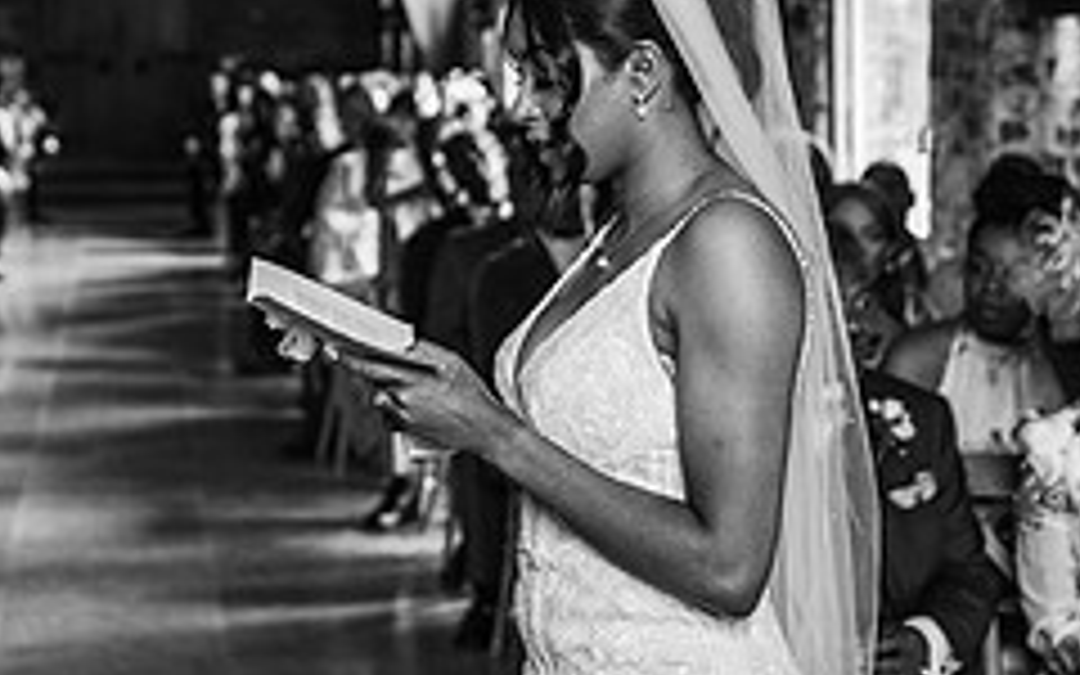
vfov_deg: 14.8
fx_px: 2531
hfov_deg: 23.5
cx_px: 144
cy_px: -58
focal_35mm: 86
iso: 800
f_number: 2.2
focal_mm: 35
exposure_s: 1/200
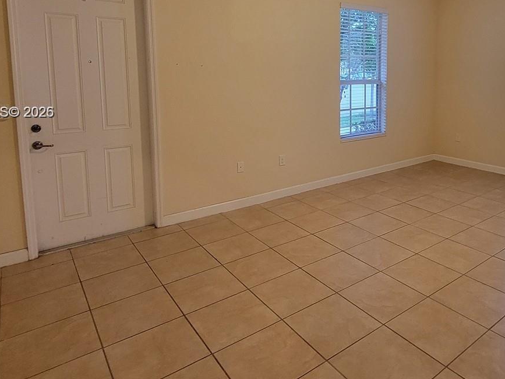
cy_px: 113
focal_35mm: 24
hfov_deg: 69.5
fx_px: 350
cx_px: 338
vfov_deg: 55.1
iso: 400
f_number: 2.2
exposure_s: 1/30
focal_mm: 2.2
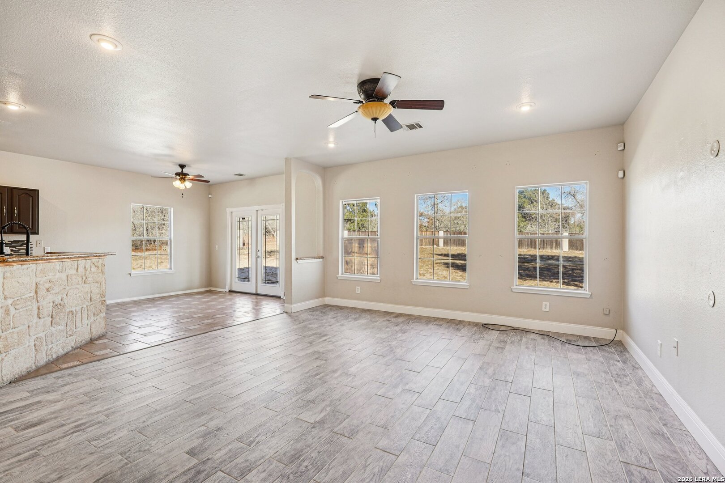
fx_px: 322
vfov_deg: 73.7
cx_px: 362
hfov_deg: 96.7
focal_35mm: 16
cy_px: 242
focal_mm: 16
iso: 125
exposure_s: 1/30
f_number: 8
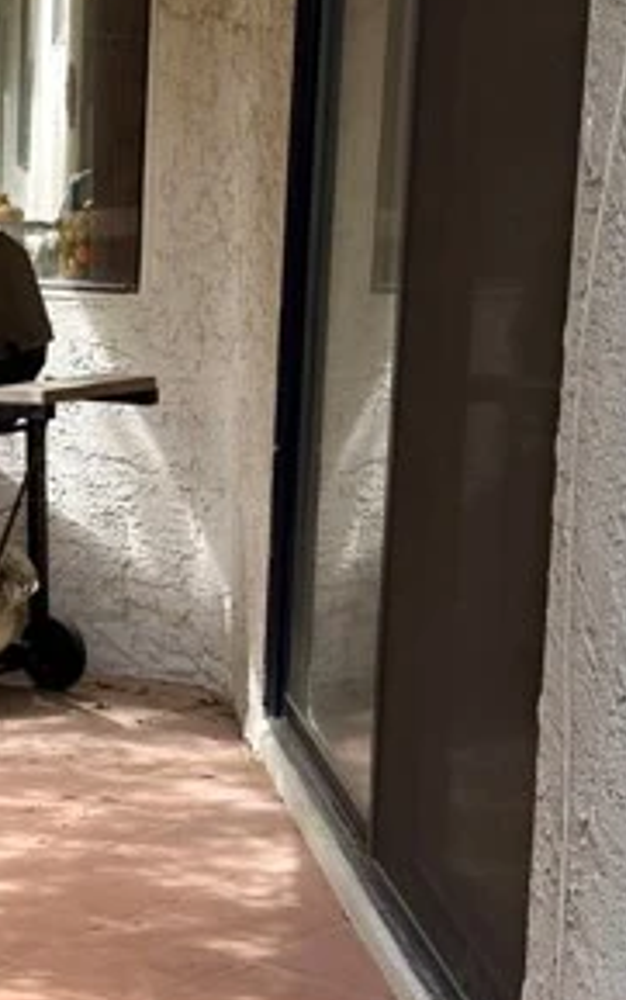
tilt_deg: -12.5
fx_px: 2453
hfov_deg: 14.0
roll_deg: -1.6
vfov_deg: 23.0
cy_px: 554
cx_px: -197
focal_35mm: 90
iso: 100
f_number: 1.78
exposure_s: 1/765
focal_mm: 6.76
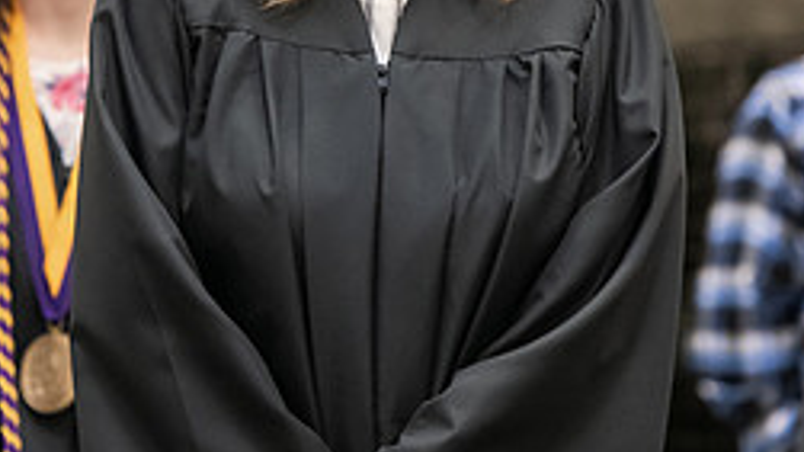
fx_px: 8759
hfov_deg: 5.3
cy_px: -101
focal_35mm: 411
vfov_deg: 2.9
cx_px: 397
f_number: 3.2
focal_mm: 170
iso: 2500
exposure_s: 1/200
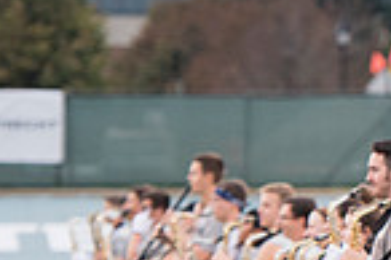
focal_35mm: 486
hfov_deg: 4.2
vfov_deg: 2.8
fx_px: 5273
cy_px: 291
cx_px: 595
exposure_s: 1/1250
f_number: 2.8
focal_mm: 122
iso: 1000
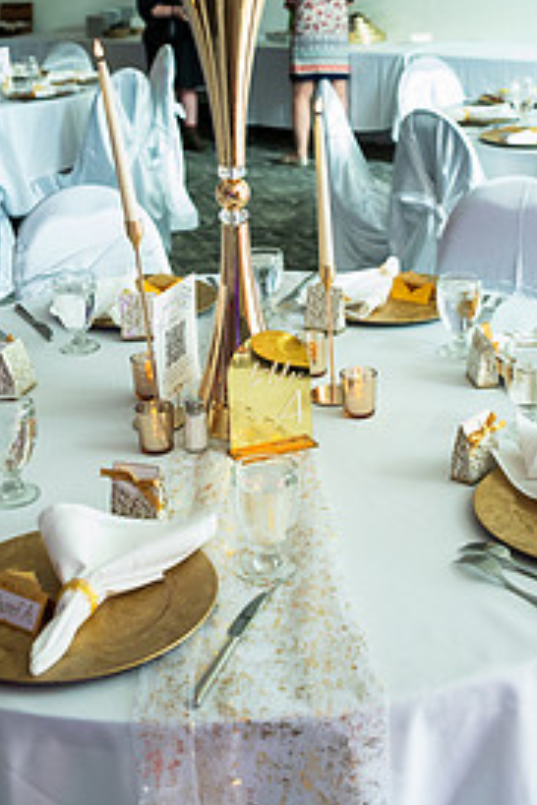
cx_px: 280
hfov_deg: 26.5
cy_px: 320
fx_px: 1141
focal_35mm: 51
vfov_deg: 38.7
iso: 6400
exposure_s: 1/160
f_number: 2.8
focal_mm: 24
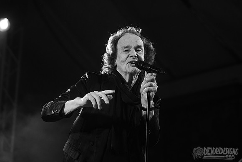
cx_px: 140
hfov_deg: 18.3
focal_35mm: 112
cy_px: 87
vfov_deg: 12.3
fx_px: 751
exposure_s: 1/640
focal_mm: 95
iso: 1600
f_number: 3.2
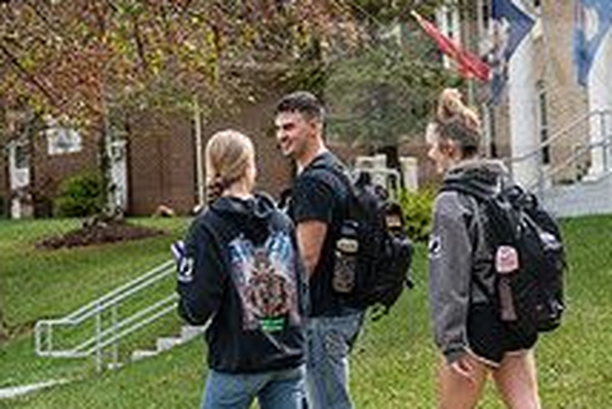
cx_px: 280
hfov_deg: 16.8
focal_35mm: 122
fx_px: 2075
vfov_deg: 11.3
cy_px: 200
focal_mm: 58
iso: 200
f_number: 3.5
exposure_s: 1/800
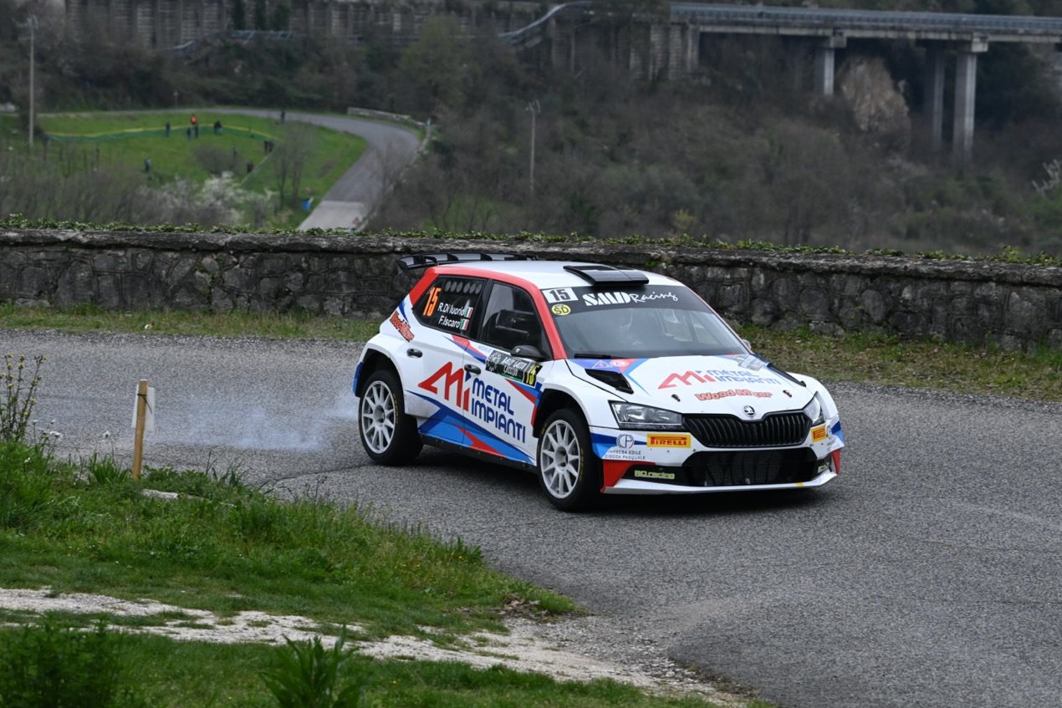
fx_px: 4012
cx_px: 529
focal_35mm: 136
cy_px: 352
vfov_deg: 10.1
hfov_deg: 15.1
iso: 1250
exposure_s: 1/1250
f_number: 6.3
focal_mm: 135
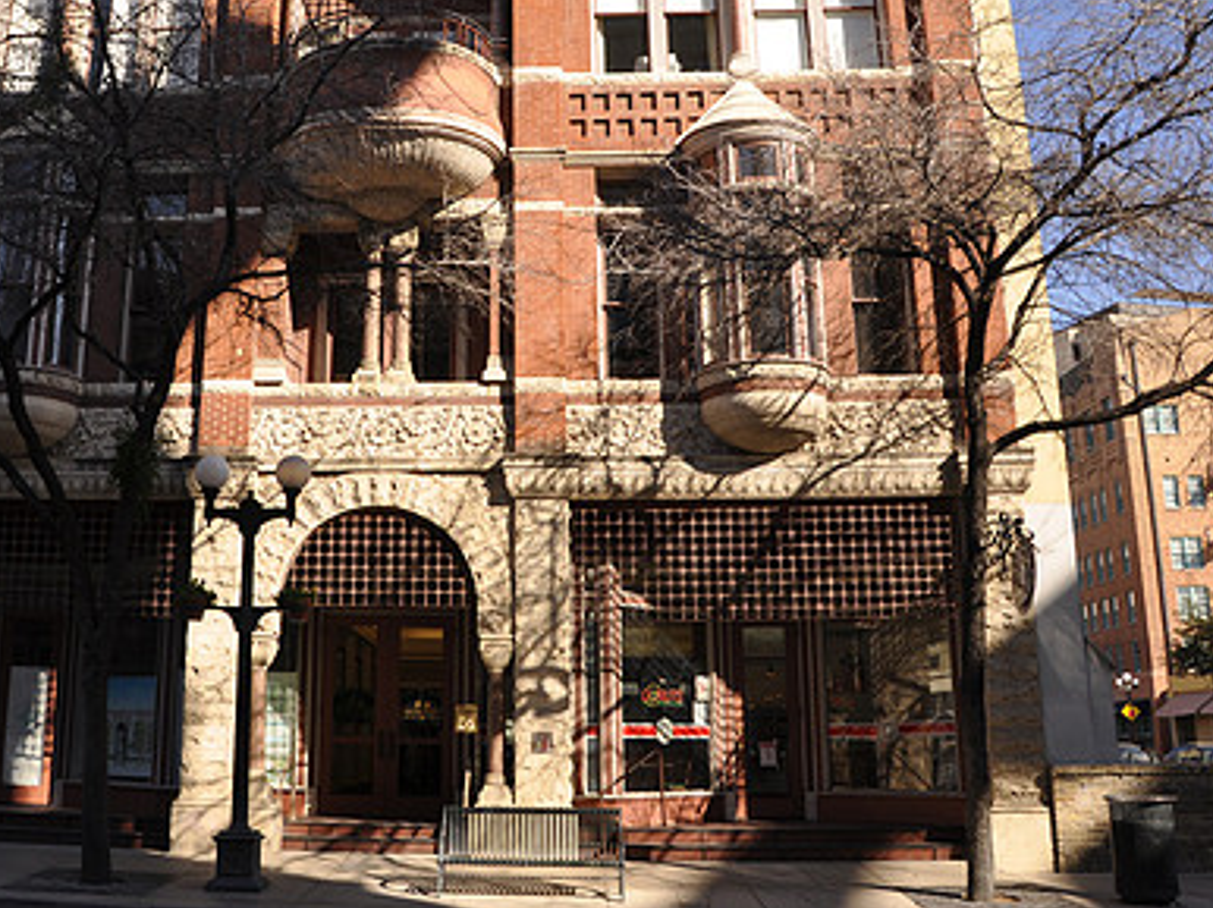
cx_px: 440
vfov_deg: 36.5
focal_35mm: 39
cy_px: 322
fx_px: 1366
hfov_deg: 47.4
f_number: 5
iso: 200
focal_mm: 18
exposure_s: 1/200
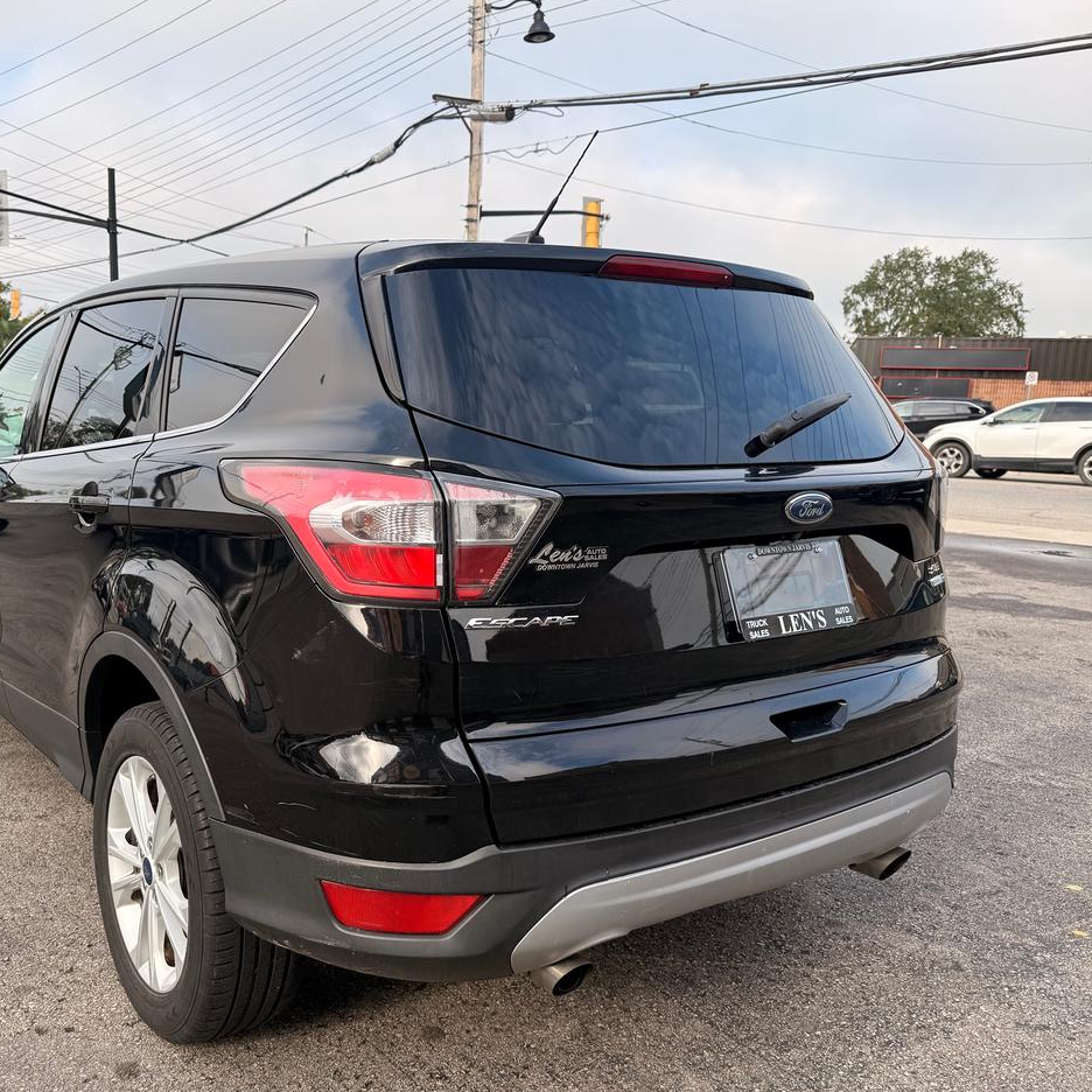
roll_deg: -1.6
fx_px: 1035
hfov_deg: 54.5
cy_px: 556
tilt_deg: -7.5
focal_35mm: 29
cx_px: 365
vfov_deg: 55.6
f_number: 1.78
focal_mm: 6.76
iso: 80
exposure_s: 1/1653
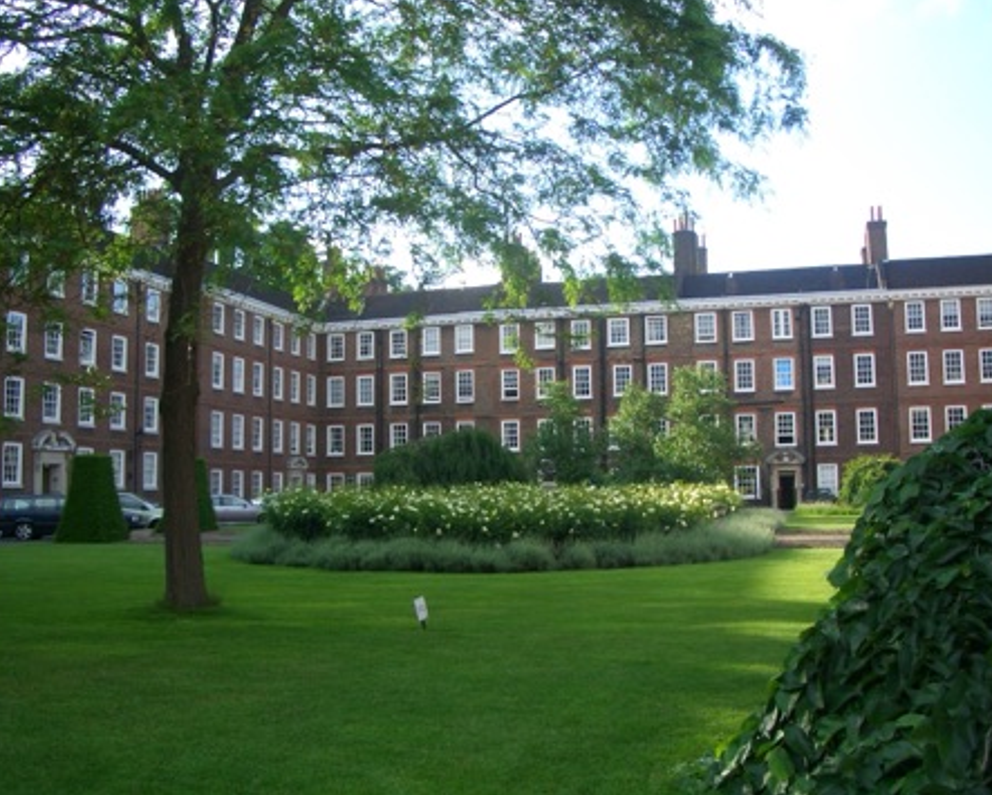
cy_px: 394
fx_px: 1087
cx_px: 481
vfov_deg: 40.2
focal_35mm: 37
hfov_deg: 49.0
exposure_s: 1/125
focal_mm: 5.8
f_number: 4.3
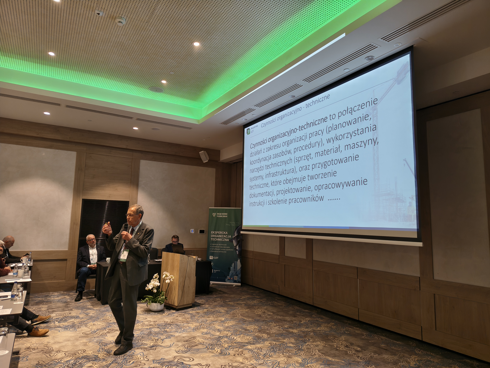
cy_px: 184
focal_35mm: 24
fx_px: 340
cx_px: 245
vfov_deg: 56.8
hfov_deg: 71.6
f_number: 1.8
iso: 803
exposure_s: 1/80
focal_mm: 5.56
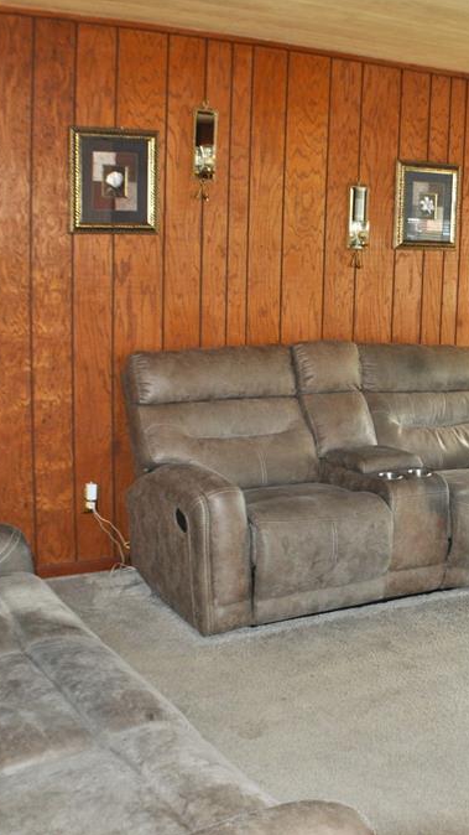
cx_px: 437
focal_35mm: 62
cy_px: 419
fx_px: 1371
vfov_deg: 33.8
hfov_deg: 19.0
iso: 800
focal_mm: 26
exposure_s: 1/60
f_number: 4.2
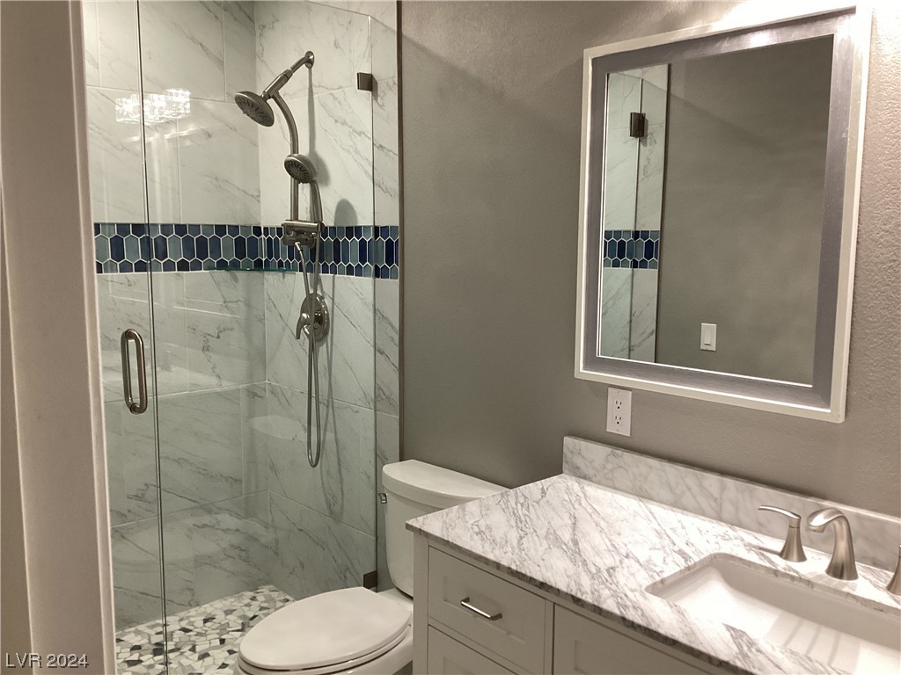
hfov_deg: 58.4
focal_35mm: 31
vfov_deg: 45.4
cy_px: 338
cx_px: 450
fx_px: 807
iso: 160
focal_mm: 3.3
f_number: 2.4
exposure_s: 1/60
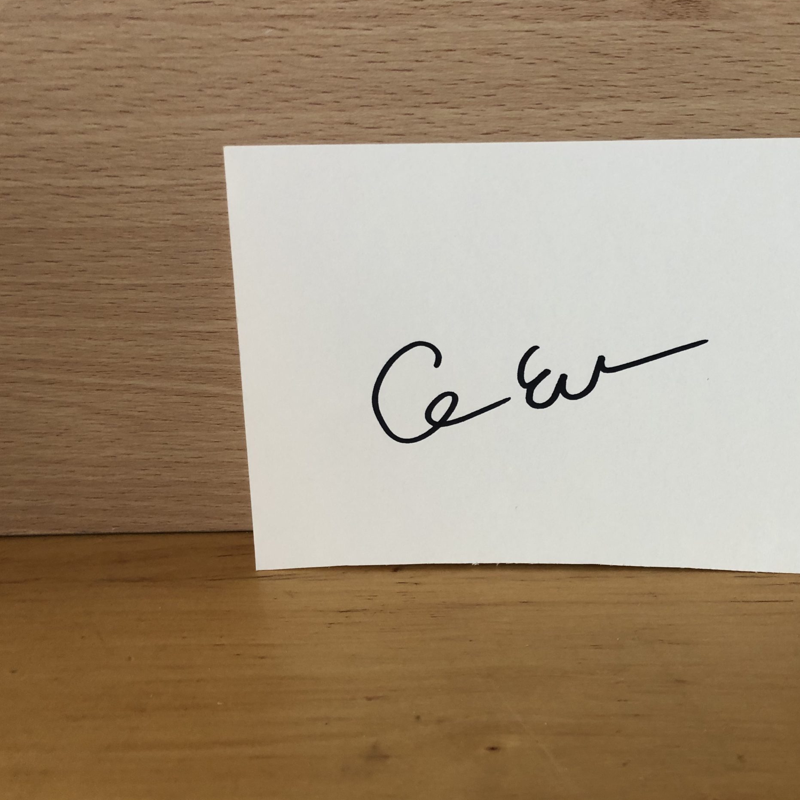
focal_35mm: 34
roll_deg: -0.2
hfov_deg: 47.6
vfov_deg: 48.4
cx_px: 536
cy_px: 407
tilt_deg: -23.7
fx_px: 889
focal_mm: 3.99
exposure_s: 1/17
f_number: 1.8
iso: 40
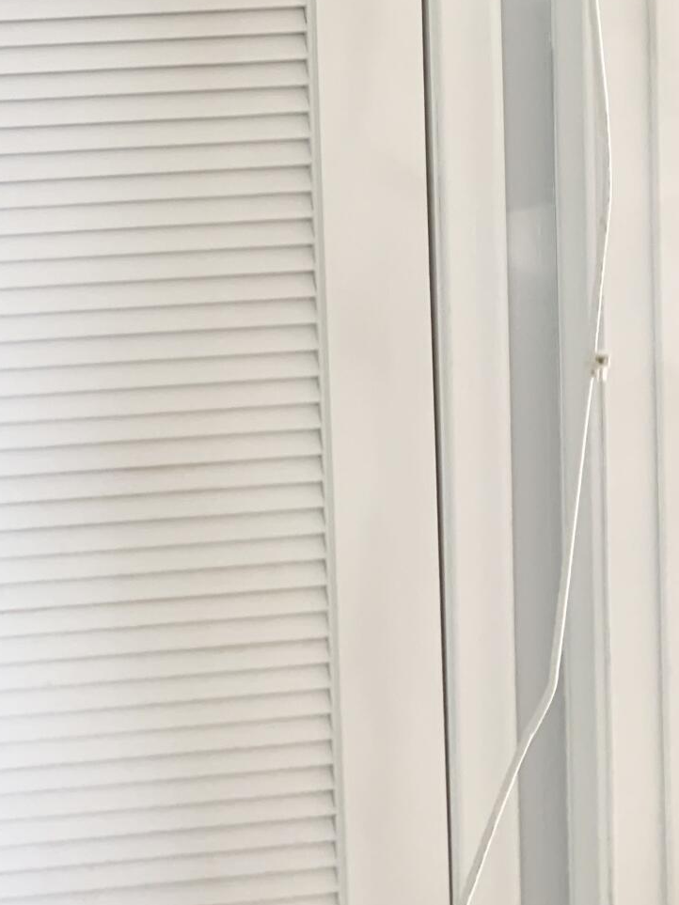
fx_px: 1413
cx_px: -8
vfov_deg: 33.9
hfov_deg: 25.6
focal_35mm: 54
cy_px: 115
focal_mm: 4.25
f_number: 1.8
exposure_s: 1/60
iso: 125
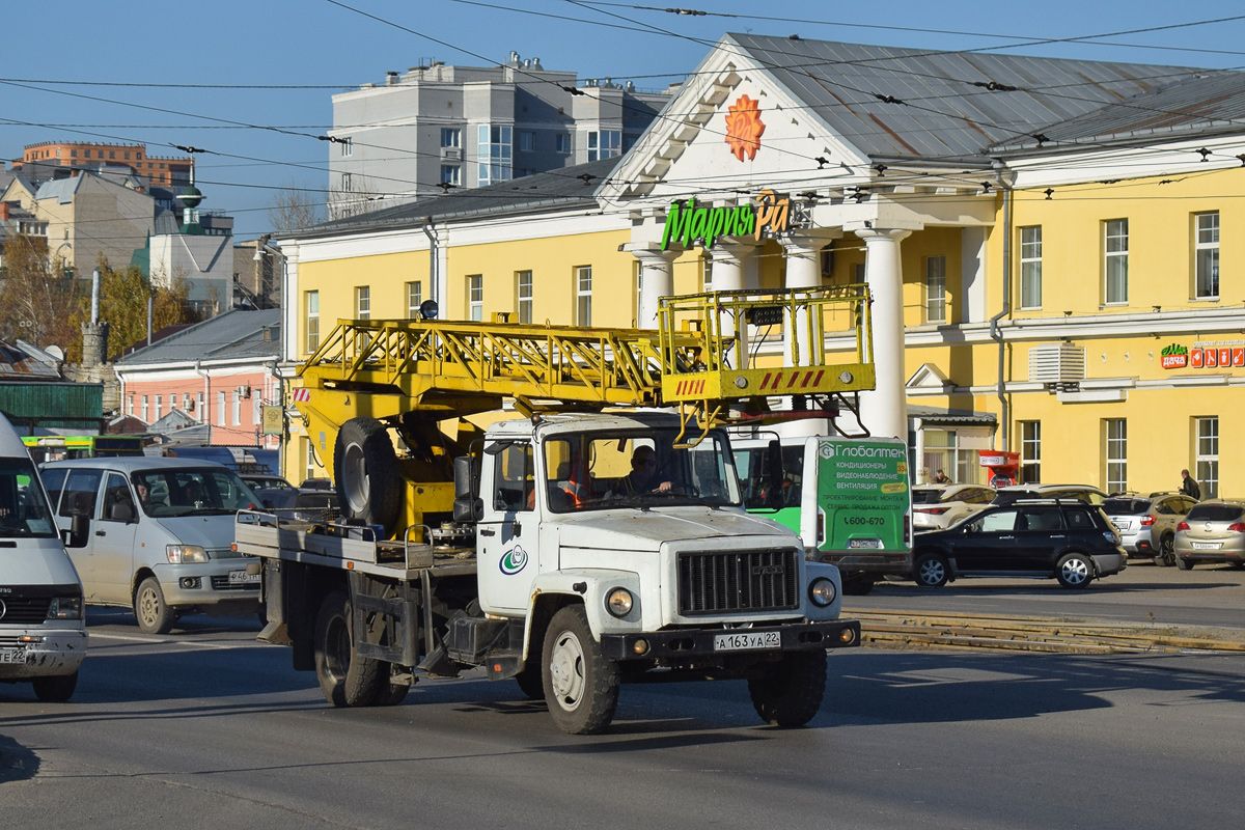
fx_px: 2853
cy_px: 415
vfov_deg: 16.6
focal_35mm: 82
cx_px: 622
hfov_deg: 24.6
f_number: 8
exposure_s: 1/1600
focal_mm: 55
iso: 200
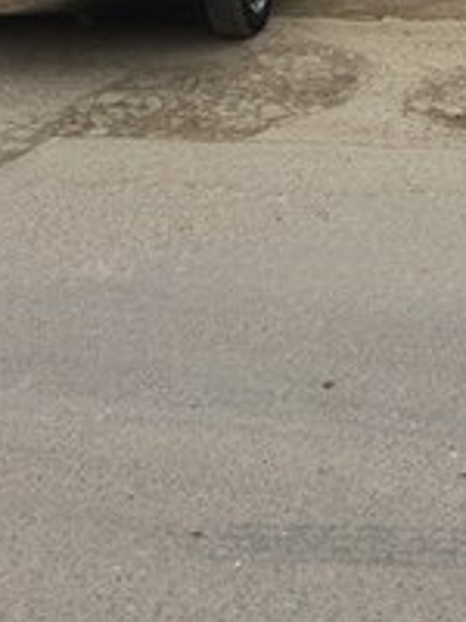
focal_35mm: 72
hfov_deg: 20.2
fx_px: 1292
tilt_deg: -11.7
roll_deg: +3.2
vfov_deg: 25.2
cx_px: 363
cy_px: -56
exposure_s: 1/1172
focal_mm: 4.15
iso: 32
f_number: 2.2
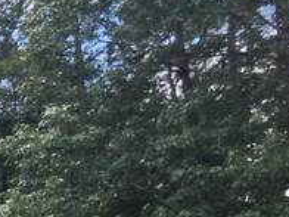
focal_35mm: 85
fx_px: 710
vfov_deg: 15.5
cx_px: -562
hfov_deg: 11.8
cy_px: 359
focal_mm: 2.2
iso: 40
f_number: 1.9
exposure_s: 1/1300
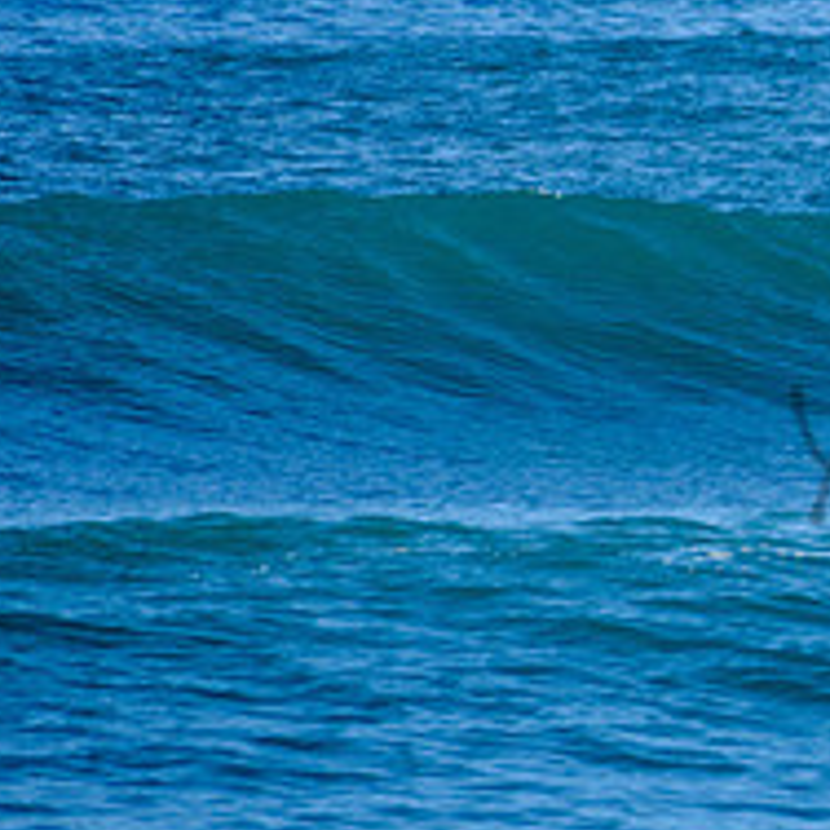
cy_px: 291
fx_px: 43512
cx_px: 1535
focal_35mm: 1604
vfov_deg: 1.1
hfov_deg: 1.1
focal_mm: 500
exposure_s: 1/2000
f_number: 5.6
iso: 200
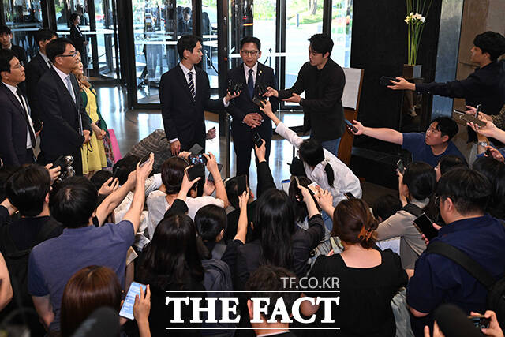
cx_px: 252
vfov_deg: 34.2
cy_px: 168
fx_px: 547
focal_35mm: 39
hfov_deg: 49.5
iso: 2500
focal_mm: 39
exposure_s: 1/200
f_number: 5
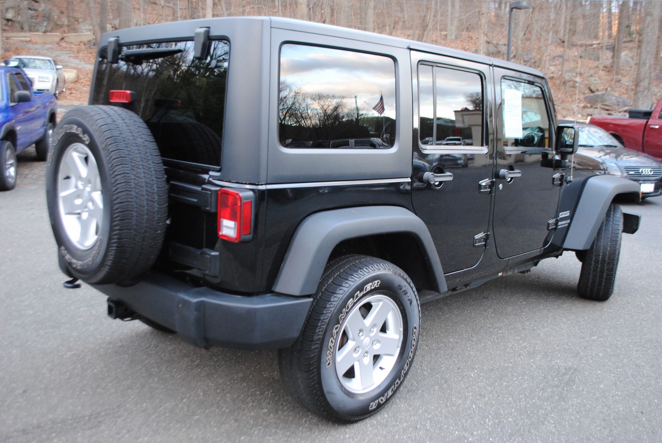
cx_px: 331
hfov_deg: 57.2
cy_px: 222
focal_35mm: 33
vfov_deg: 40.1
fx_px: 608
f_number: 4
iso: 640
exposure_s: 1/30
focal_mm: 22
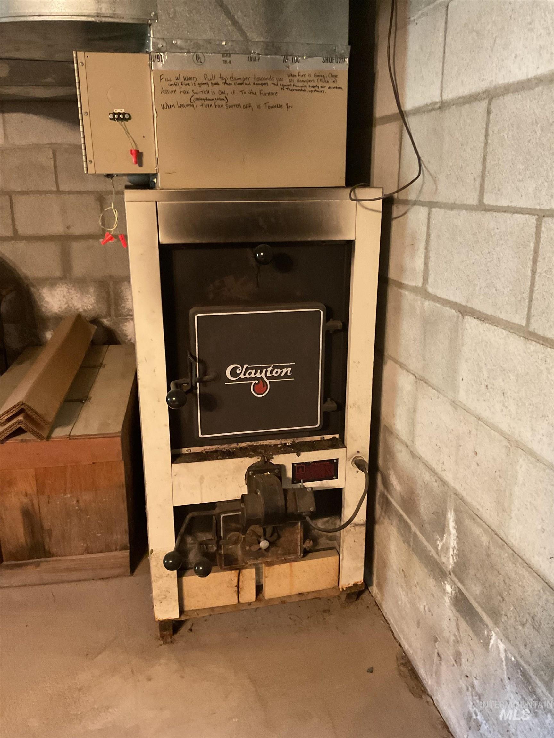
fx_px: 619
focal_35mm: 29
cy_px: 369
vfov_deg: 61.7
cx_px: 277
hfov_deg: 48.2
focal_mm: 3
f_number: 1.8
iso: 400
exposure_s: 1/30
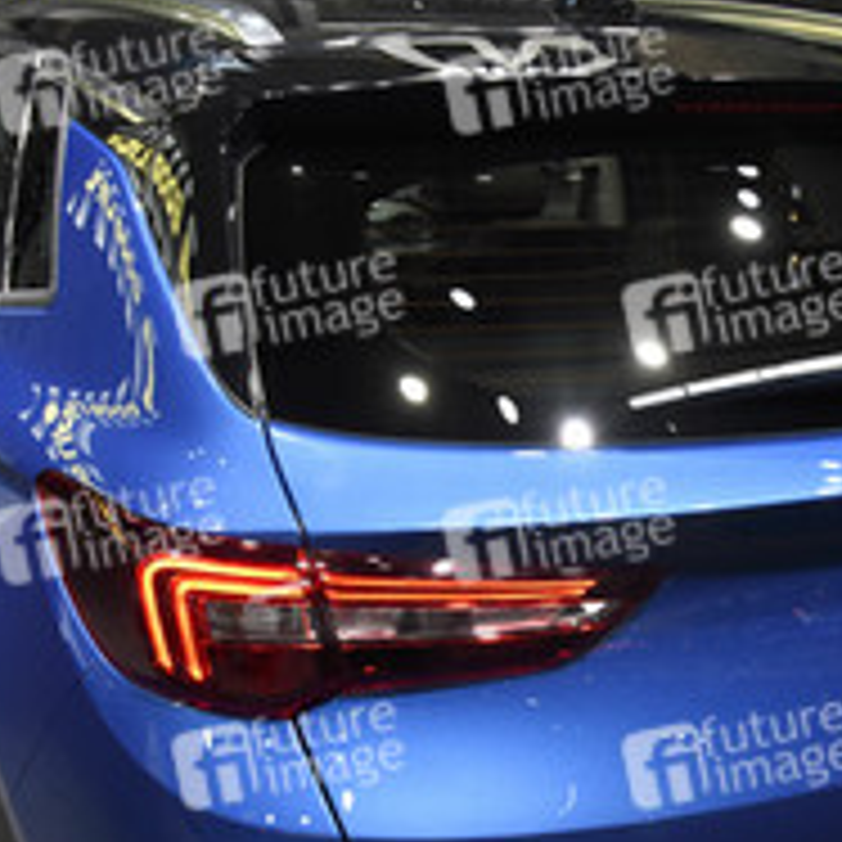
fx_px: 1348
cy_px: 644
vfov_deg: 33.9
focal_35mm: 49
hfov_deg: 34.1
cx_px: 615
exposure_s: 1/200
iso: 2000
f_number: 6.3
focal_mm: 24
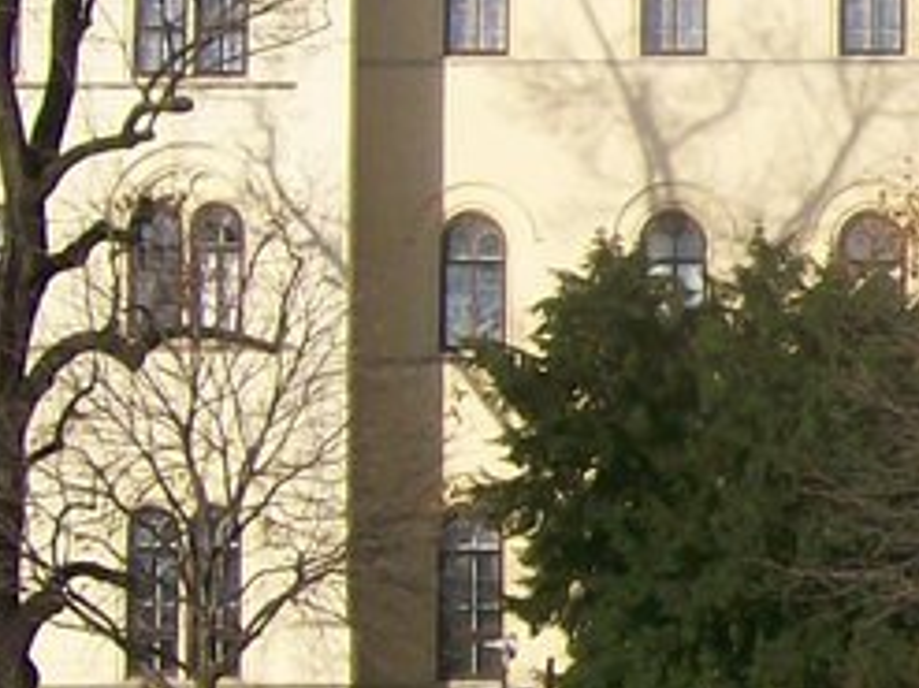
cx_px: 1637
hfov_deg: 11.0
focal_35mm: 168
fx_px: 4458
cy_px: 294
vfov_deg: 8.8
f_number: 4.8
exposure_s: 1/620
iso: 80
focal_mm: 6
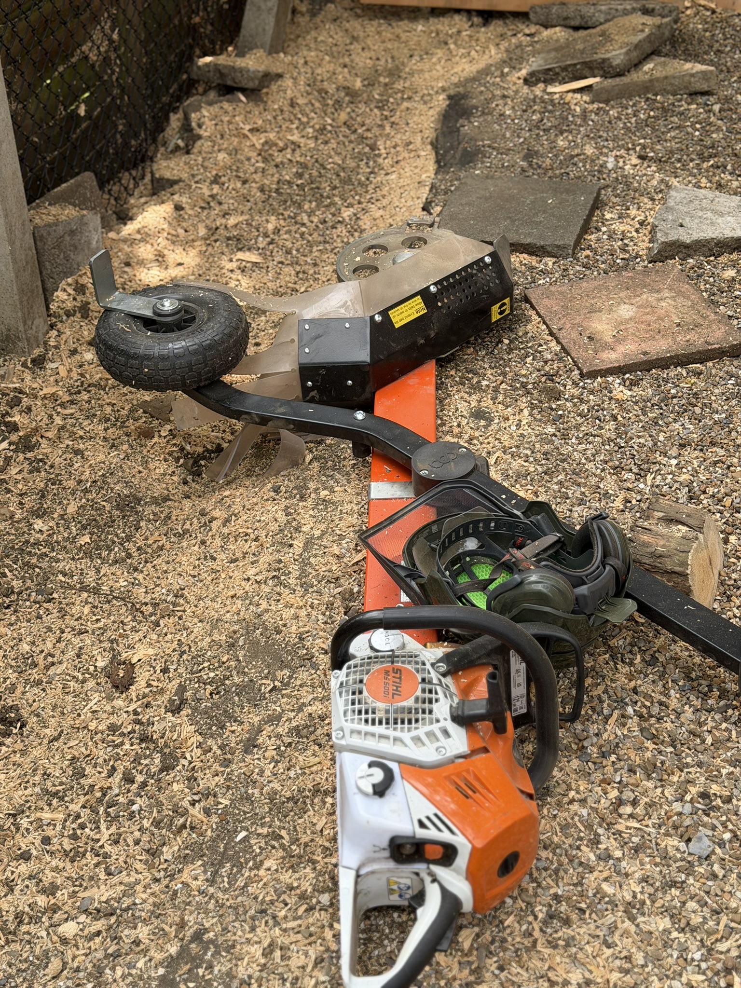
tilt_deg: -40.5
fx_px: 1370
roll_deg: -4.0
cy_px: 494
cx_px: 370
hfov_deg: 30.3
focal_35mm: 48
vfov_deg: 39.7
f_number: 1.78
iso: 64
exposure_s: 1/754
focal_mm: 6.76
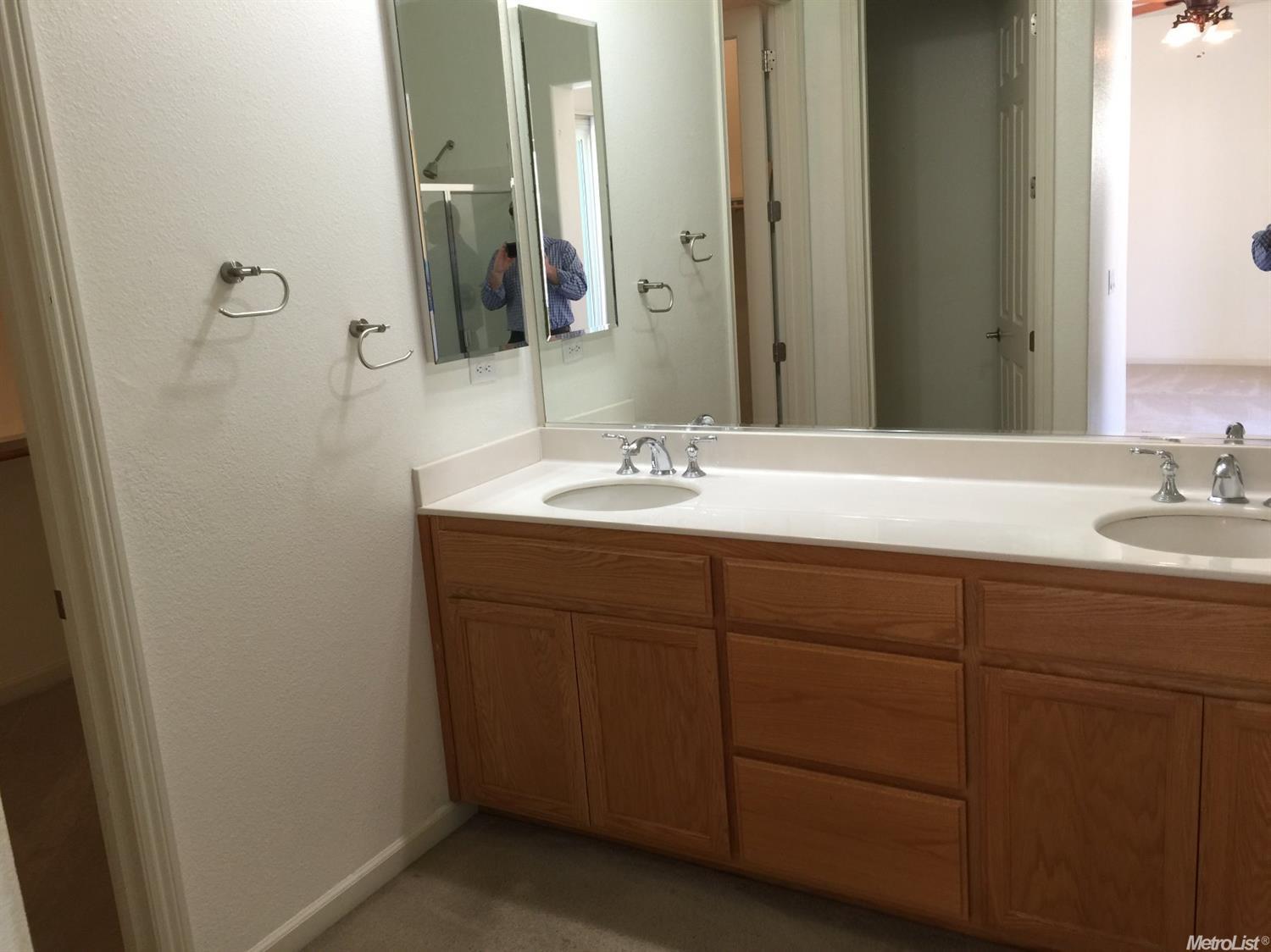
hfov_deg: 61.7
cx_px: 636
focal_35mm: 29
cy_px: 476
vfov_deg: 48.2
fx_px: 1064
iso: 32
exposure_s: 1/15
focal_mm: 4.15
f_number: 2.2
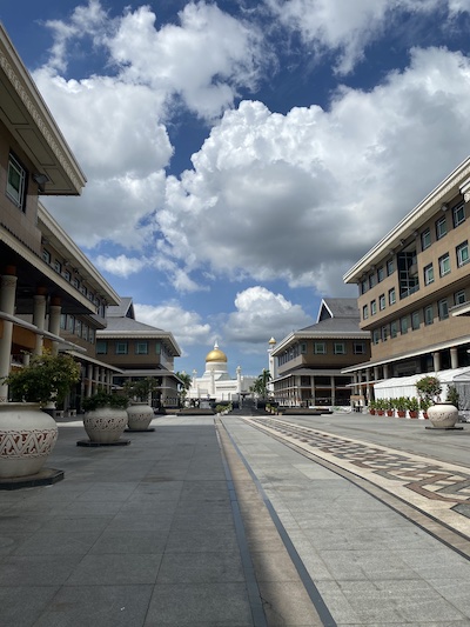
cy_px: 314
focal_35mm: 26
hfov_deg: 53.1
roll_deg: -0.8
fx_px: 470
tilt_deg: +11.9
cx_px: 235
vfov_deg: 67.3
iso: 32
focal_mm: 4.25
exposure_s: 1/7194
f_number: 1.8
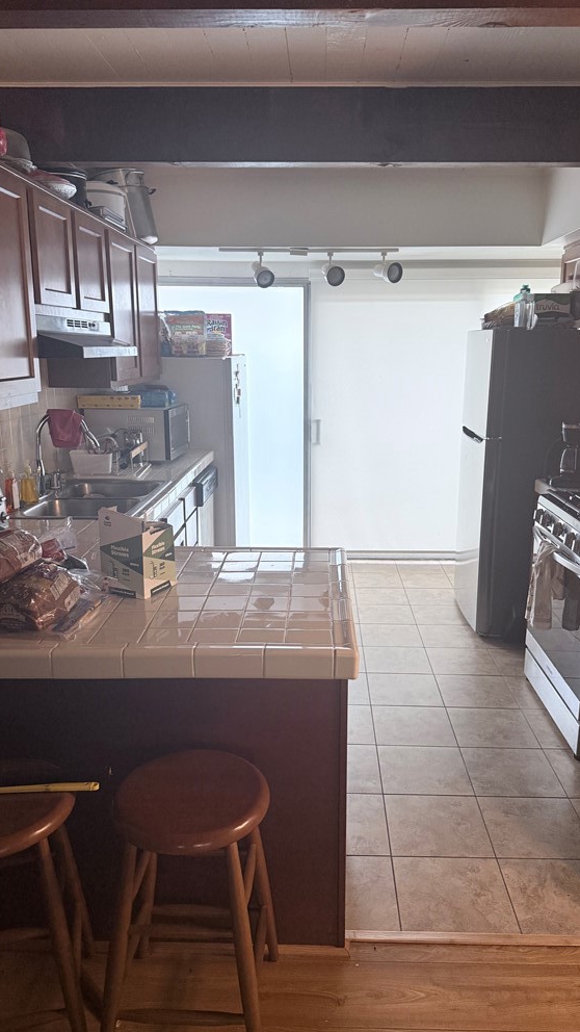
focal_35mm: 27
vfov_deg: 69.9
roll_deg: -0.3
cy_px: 509
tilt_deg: -11.5
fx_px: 738
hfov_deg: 42.9
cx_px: 311
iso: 250
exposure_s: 1/60
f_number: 1.78
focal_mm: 6.76
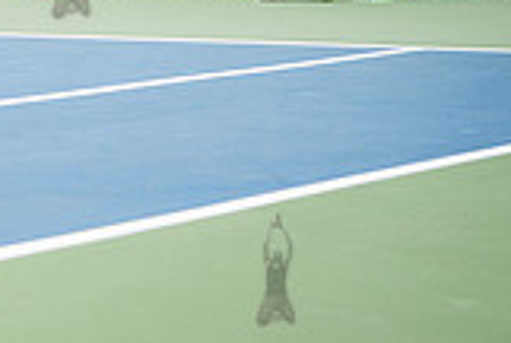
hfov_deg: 6.9
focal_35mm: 291
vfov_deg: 4.7
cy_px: -110
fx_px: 4138
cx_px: -334
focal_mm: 70
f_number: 4.5
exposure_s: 1/800
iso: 400
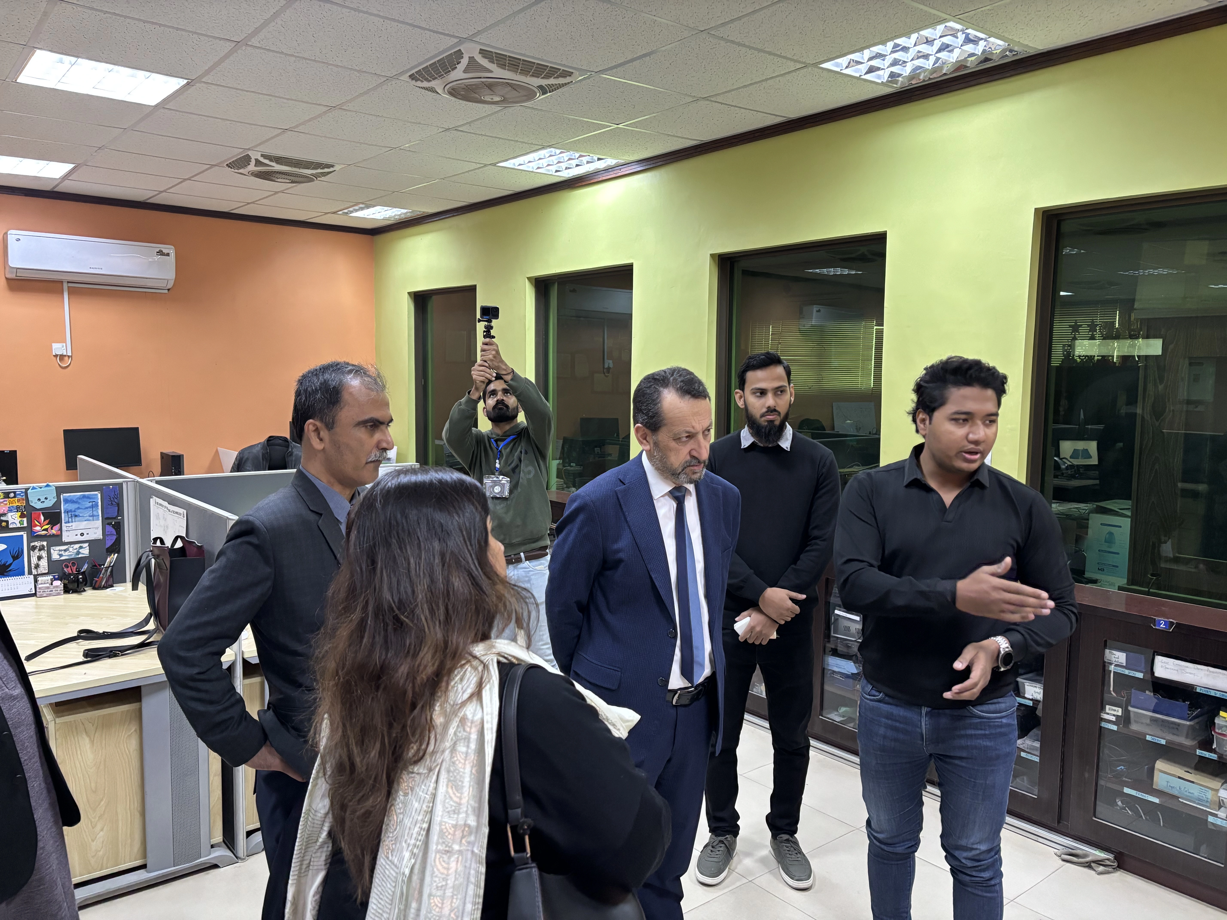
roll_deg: -0.2
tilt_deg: -6.1
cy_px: 460
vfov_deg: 53.1
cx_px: 614
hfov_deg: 67.3
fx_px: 922
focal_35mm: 26
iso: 320
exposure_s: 1/50
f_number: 1.6
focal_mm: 5.96
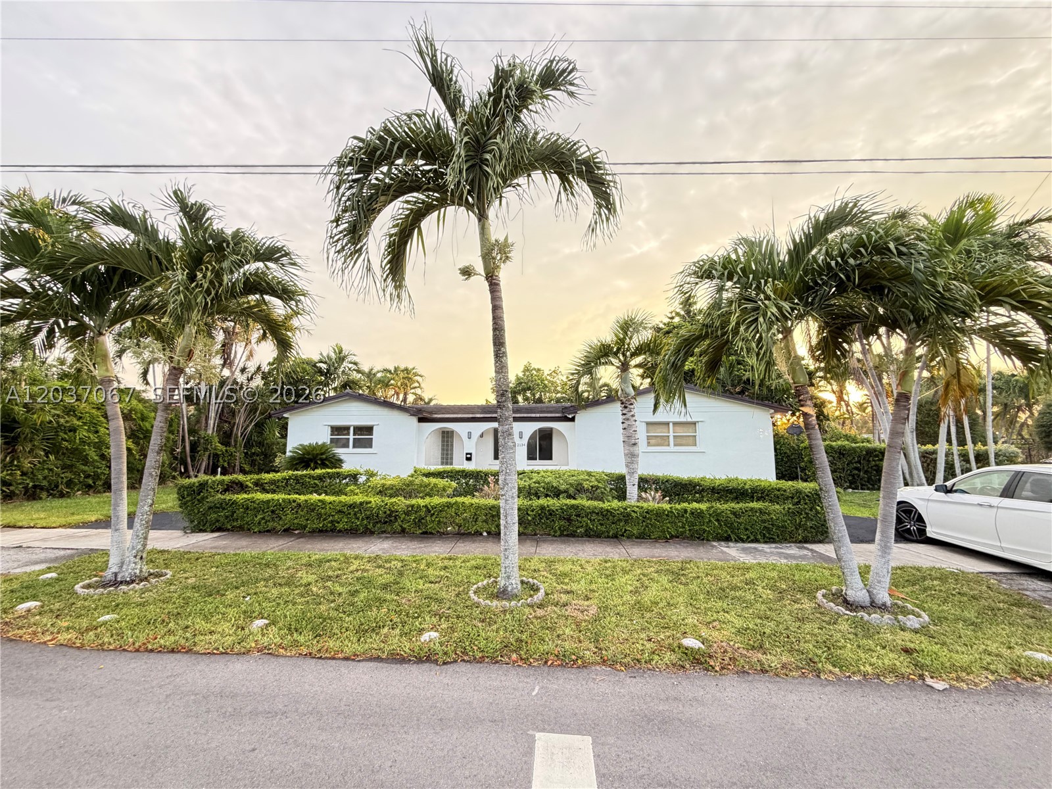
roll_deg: +0.9
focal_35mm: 14
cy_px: 394
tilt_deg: +7.1
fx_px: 425
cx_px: 526
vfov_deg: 85.7
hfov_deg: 102.1
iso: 320
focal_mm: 2.22
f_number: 2.2
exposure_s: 1/118
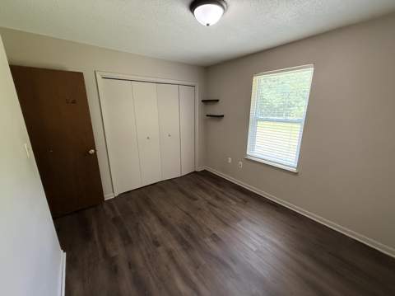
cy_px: 148
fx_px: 160
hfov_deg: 102.1
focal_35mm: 14
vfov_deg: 85.6
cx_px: 198
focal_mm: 2.22
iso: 640
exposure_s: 1/120
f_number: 2.2
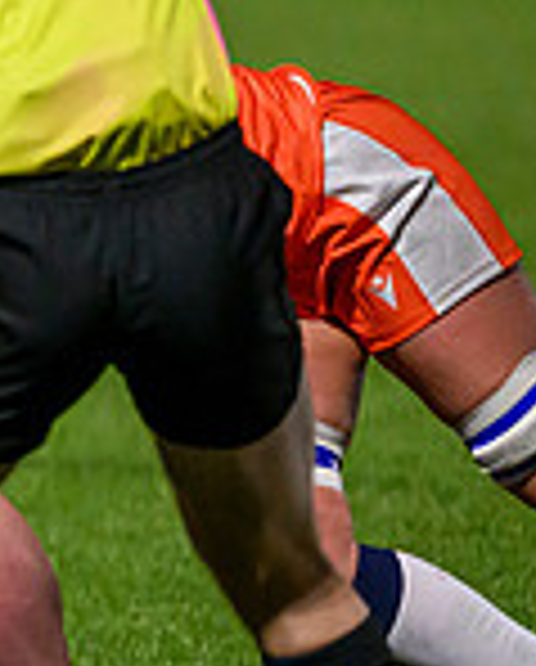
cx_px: -1018
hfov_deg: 2.1
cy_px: 419
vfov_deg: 2.7
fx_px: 14372
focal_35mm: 727
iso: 5000
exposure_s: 1/1250
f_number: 2.8
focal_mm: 165
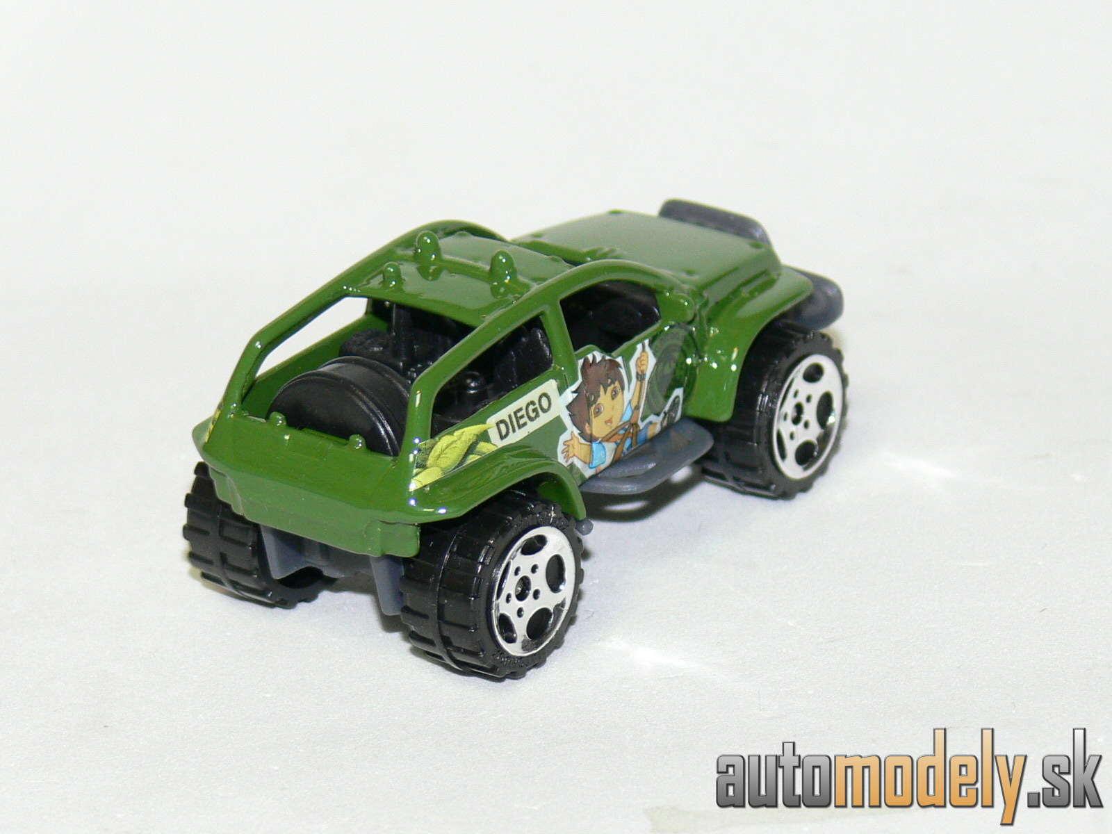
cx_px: 556
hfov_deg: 12.9
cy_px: 417
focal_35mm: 153
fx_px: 4915
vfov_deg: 9.7
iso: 100
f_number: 3.2
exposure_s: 1/30
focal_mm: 20.4
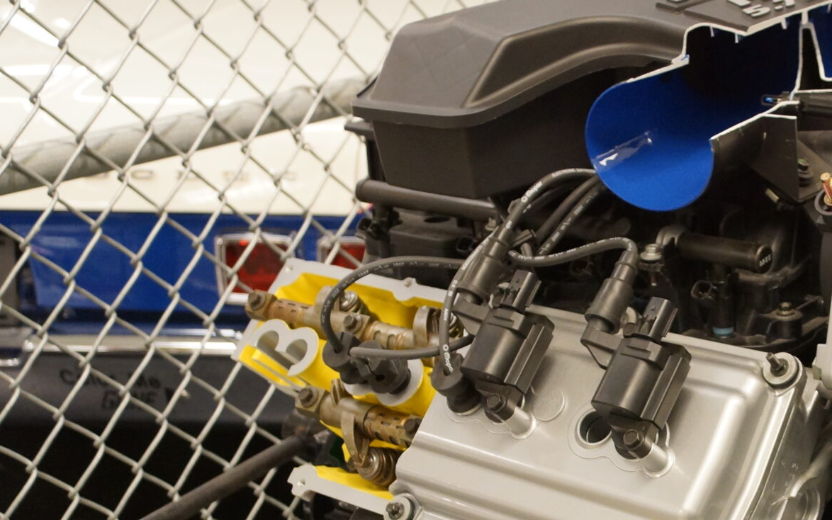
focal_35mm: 60
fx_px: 1361
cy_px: 464
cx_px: 705
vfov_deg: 21.2
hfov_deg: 32.7
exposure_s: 1/60
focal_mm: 18
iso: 640
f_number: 4
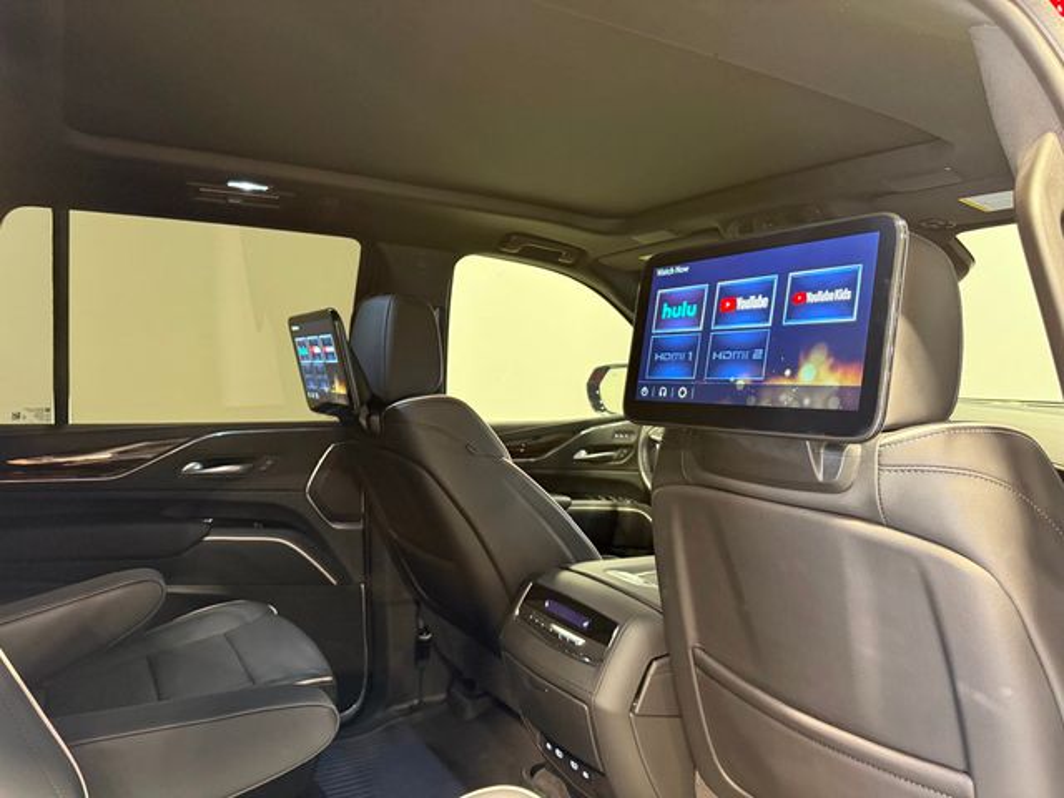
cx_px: 532
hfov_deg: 71.6
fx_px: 738
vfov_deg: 56.8
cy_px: 399
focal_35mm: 24
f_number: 1.78
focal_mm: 6.76
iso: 640
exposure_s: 1/40
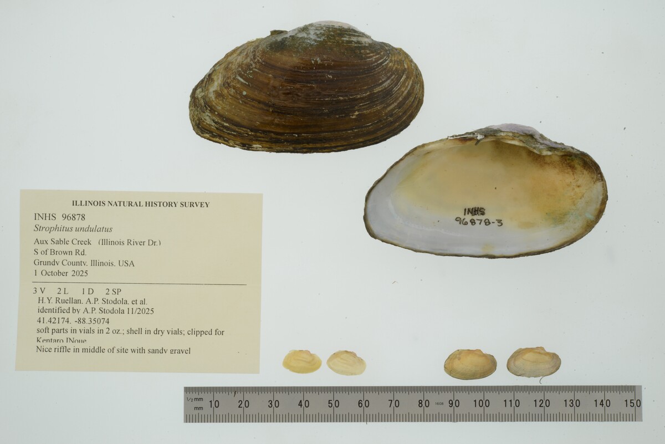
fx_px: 1109
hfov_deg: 33.4
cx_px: 332
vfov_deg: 22.6
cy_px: 222
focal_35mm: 60
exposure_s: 1/10
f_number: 32
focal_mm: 60
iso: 100
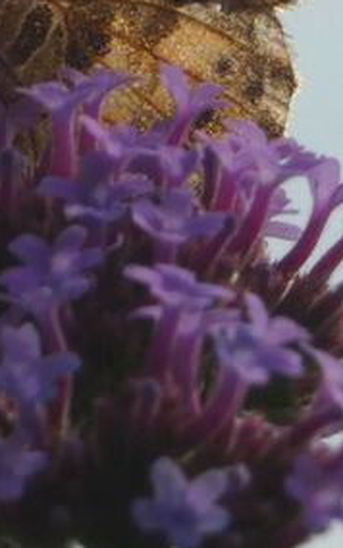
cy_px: 73
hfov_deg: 1.3
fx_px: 15613
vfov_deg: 2.0
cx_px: -20
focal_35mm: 1046
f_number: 5.6
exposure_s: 1/320
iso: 80
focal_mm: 58.9
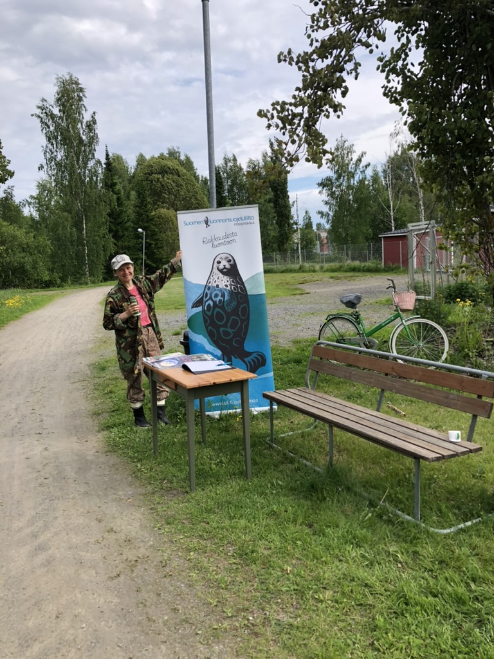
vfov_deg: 63.4
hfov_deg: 49.7
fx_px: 533
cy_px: 330
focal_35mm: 28
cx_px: 247
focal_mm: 3.99
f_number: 1.8
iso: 20
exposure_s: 1/1116
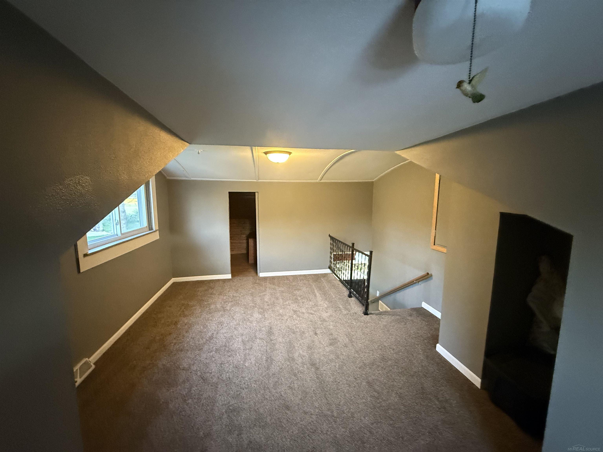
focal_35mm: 14
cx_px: 302
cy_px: 226
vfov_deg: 85.7
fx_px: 244
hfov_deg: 102.1
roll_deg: +0.2
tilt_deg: -6.9
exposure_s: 1/60
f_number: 2.2
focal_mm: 2.22
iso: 1000
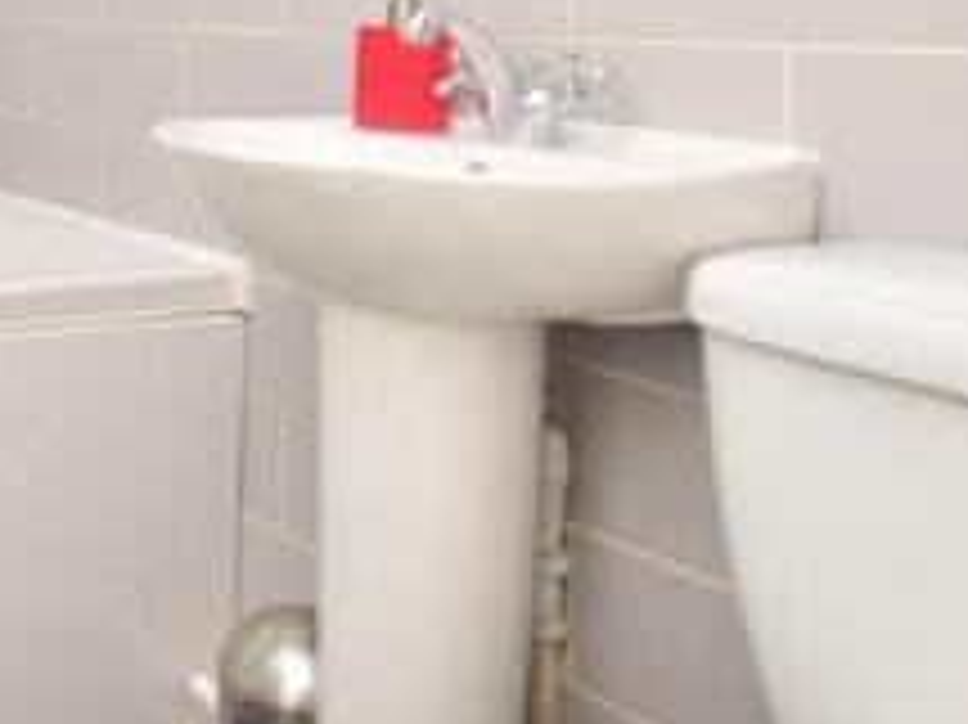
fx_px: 1355
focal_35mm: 48
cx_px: -297
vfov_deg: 28.1
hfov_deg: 30.7
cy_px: -7
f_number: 8
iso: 800
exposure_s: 1/160
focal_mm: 11
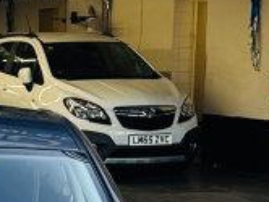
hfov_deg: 11.1
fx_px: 1346
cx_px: -86
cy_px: 252
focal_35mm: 173
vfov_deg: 8.5
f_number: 1.78
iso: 100
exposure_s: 1/100
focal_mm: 6.86
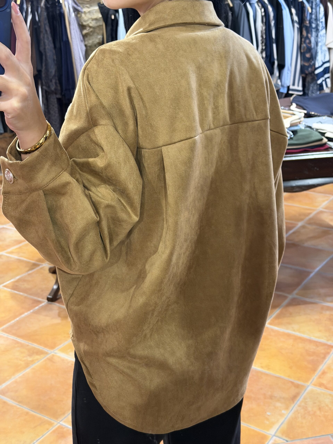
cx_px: 166
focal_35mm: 48
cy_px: 222
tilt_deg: -20.2
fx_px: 616
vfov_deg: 39.7
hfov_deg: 30.3
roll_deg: +2.4
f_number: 1.78
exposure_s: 1/33
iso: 400
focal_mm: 6.76
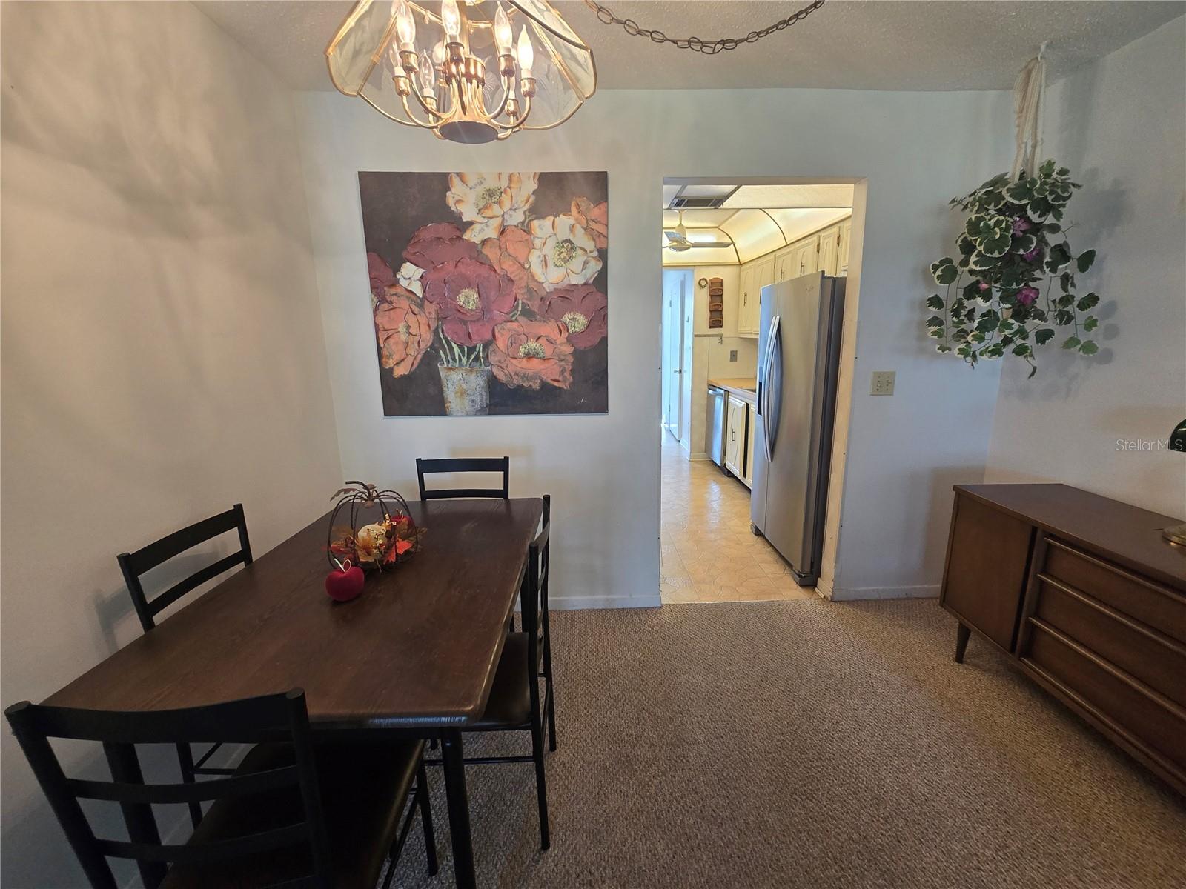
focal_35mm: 13
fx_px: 445
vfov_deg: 89.9
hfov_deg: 106.2
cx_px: 593
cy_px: 444
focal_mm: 2.2
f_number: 2.2
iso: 160
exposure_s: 1/60
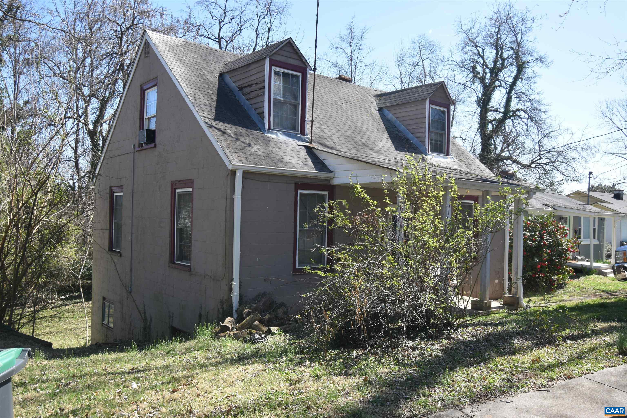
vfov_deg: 43.6
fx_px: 522
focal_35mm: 30
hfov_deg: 61.9
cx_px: 314
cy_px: 209
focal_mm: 20
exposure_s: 1/250
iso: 200
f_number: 7.1
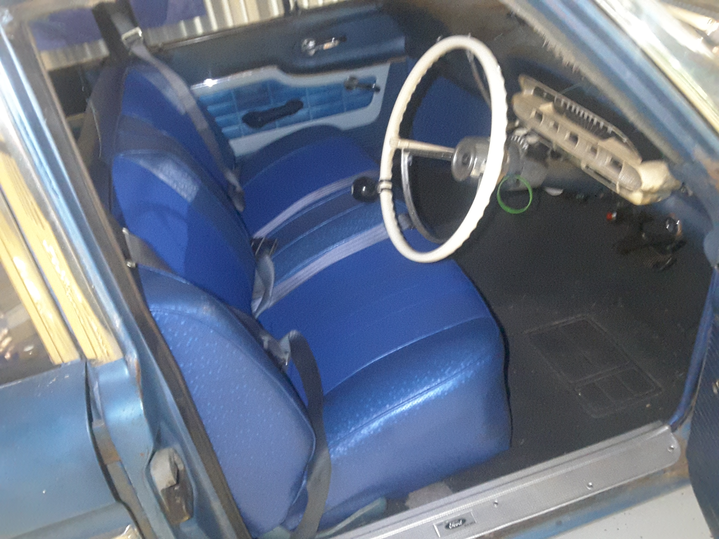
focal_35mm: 31
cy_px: 270
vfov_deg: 45.4
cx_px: 360
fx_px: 644
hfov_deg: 58.4
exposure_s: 1/17
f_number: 1.9
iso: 640
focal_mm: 2.9
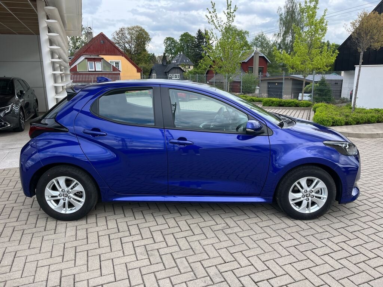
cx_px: 192
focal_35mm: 26
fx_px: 288
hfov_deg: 67.3
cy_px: 144
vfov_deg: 53.1
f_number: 1.6
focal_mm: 5.1
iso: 50
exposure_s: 1/878
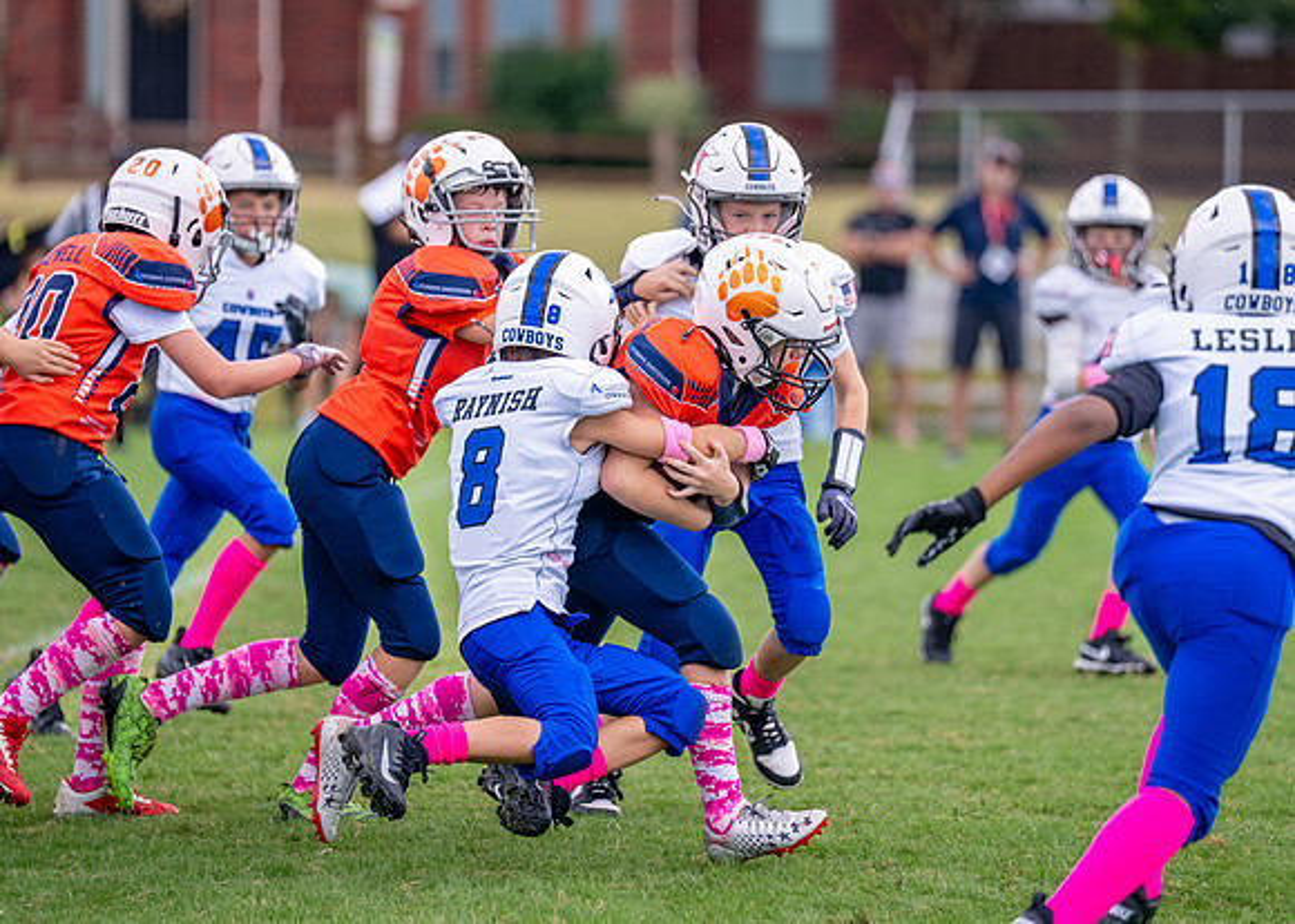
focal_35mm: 244
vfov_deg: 5.9
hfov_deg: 8.3
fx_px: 8978
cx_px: 641
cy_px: 395
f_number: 2.8
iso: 400
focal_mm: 200
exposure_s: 1/3200
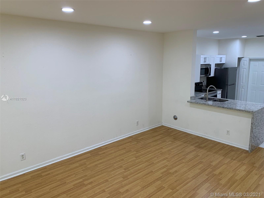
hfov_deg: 67.3
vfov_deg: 53.1
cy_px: 99
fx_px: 198
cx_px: 132
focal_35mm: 26
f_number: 1.8
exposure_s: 1/60
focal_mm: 4.25
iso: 50
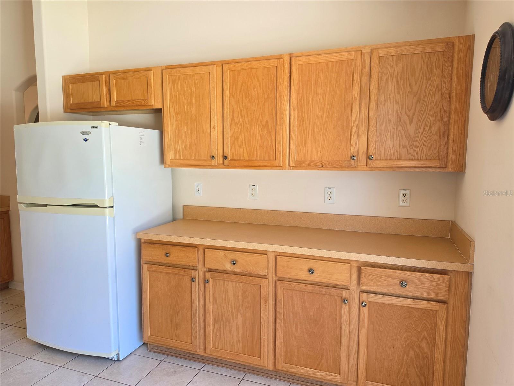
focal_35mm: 23
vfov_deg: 58.9
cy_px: 193
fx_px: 342
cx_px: 257
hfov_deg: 73.9
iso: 125
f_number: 1.4
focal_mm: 6.5
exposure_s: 1/180
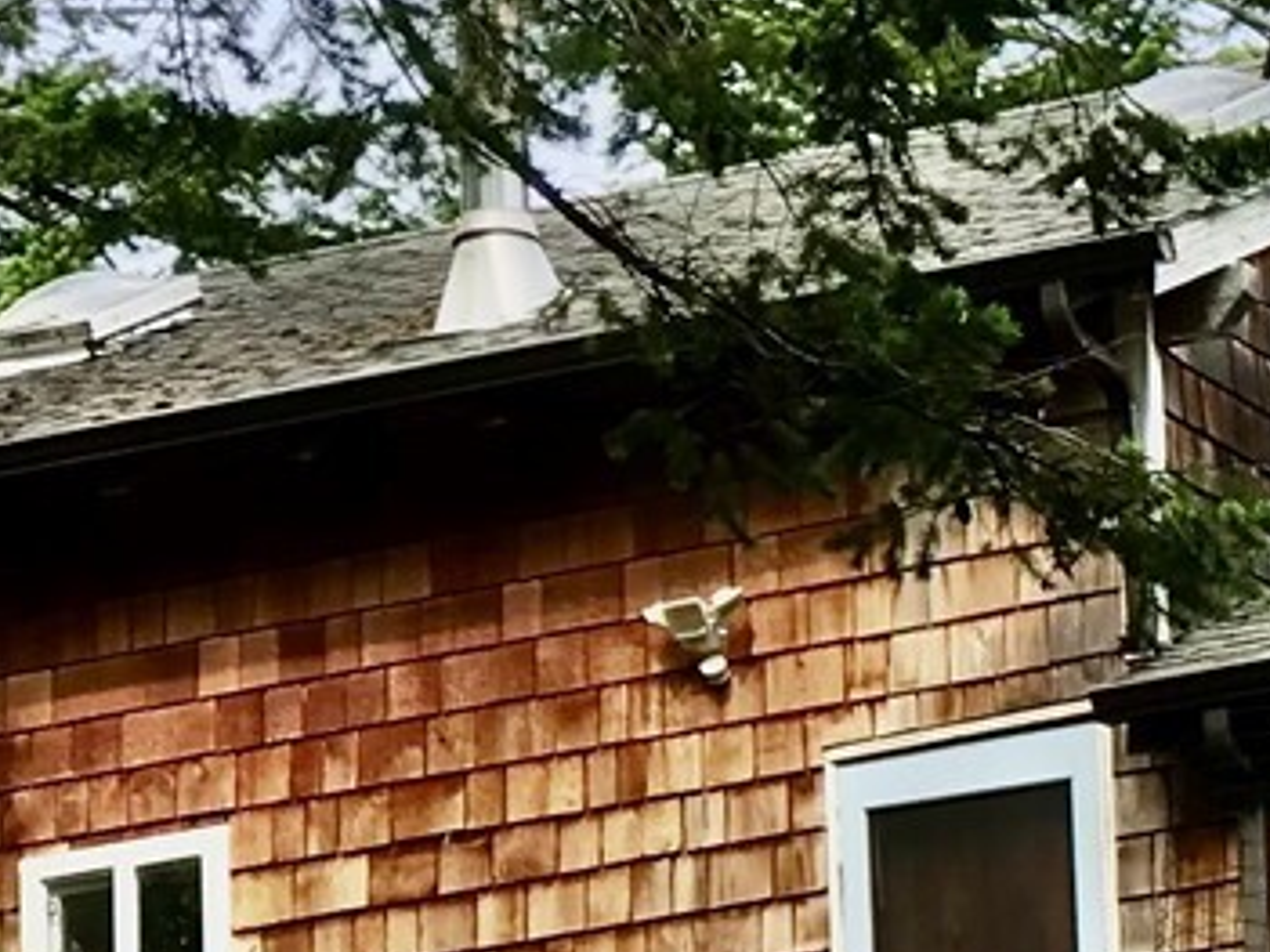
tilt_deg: +13.9
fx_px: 9536
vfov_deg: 5.7
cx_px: 2048
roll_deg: +2.6
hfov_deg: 7.5
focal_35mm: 260
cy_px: 1090
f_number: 2.8
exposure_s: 1/206
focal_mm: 6.6
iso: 20
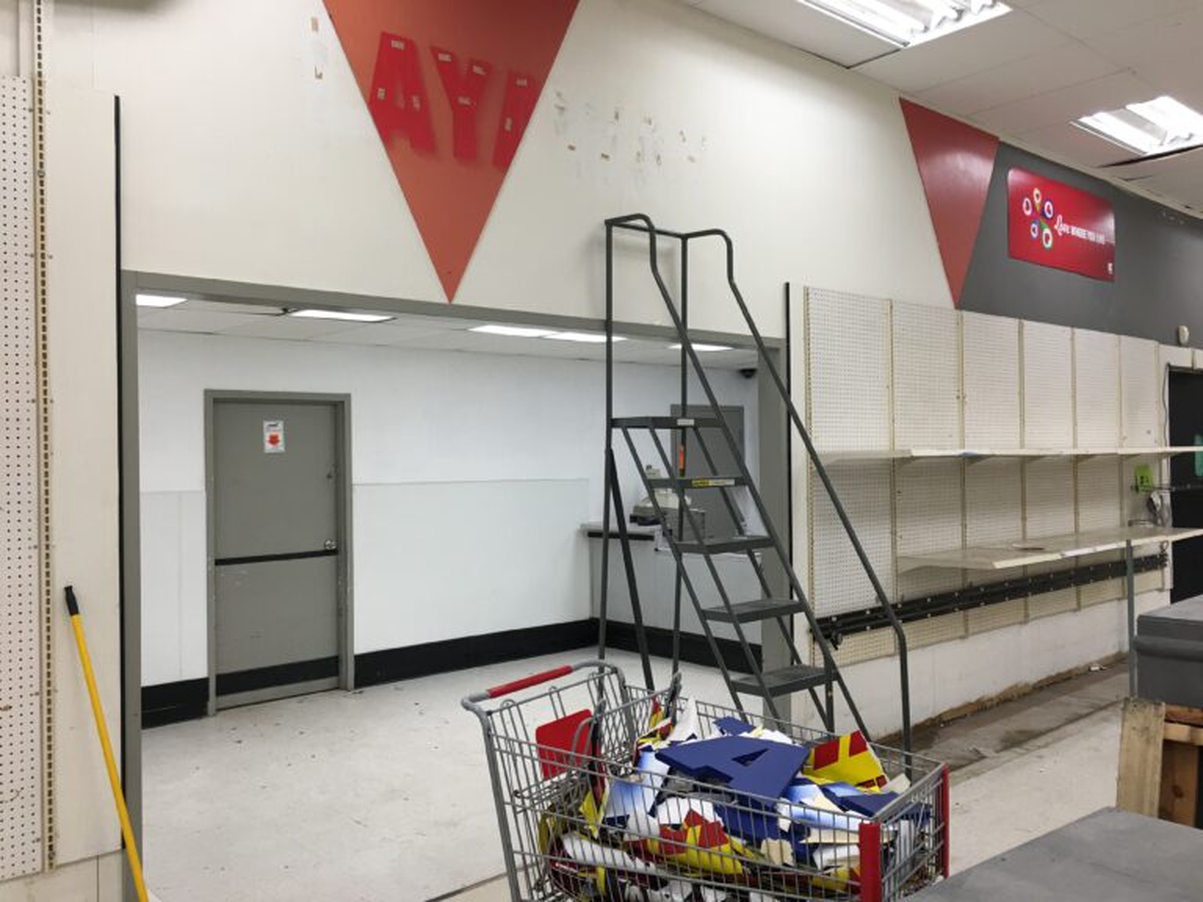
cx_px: 602
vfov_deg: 48.2
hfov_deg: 61.7
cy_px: 451
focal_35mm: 29
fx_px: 1008
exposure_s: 1/30
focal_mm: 4.15
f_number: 2.2
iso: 25
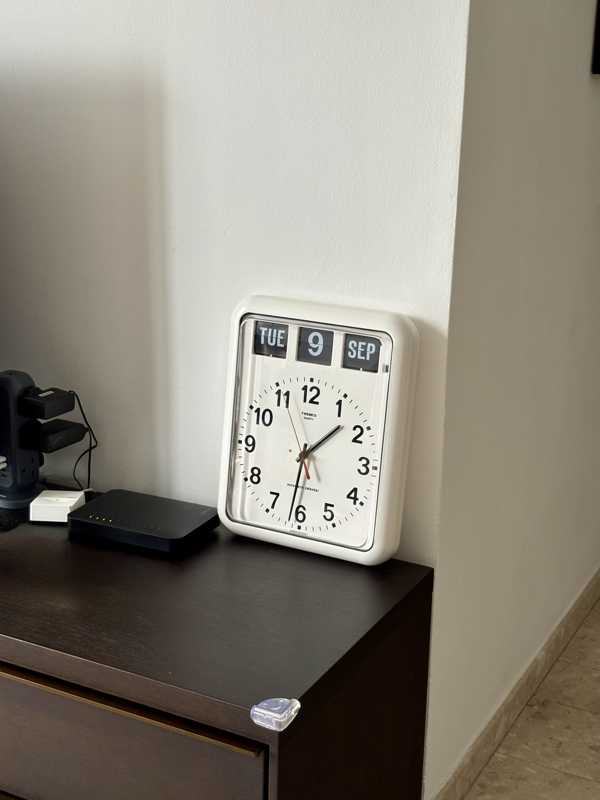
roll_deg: -0.8
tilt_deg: -15.8
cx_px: 300
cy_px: 400
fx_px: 1202
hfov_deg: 28.0
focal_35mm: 52
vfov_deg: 36.8
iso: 64
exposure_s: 1/60
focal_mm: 5.96
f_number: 1.6
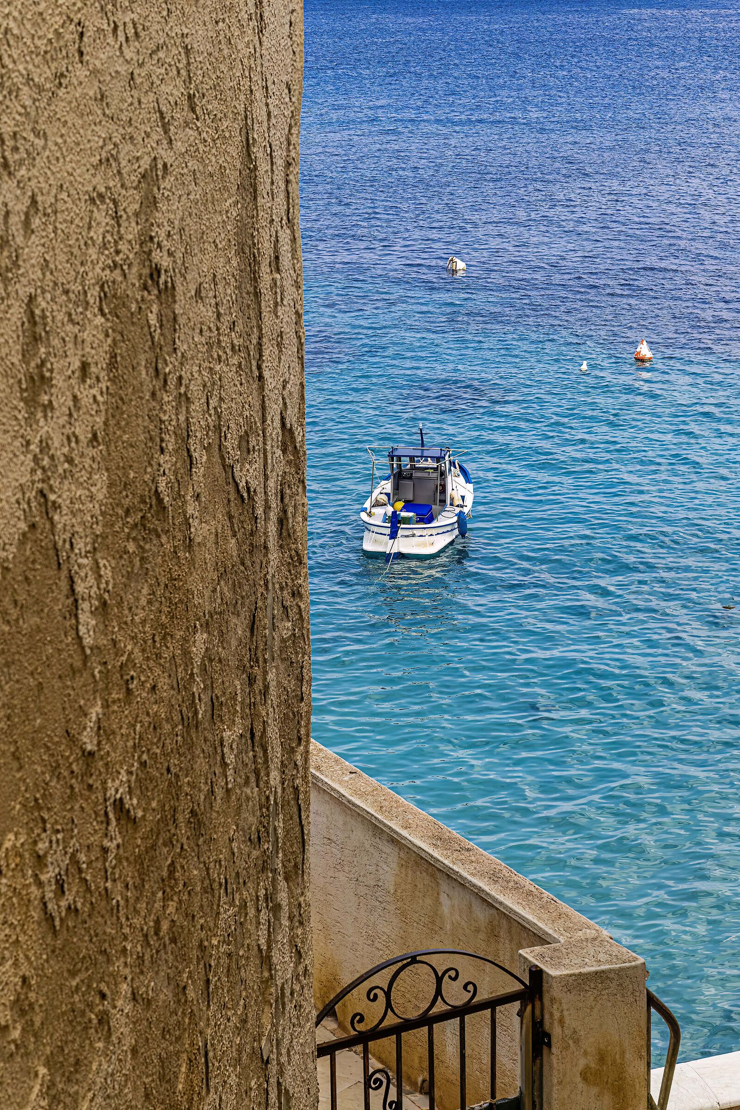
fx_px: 2682
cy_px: 555
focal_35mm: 87
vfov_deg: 23.4
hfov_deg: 15.7
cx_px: 370
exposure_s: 1/200
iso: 800
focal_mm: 87
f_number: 18
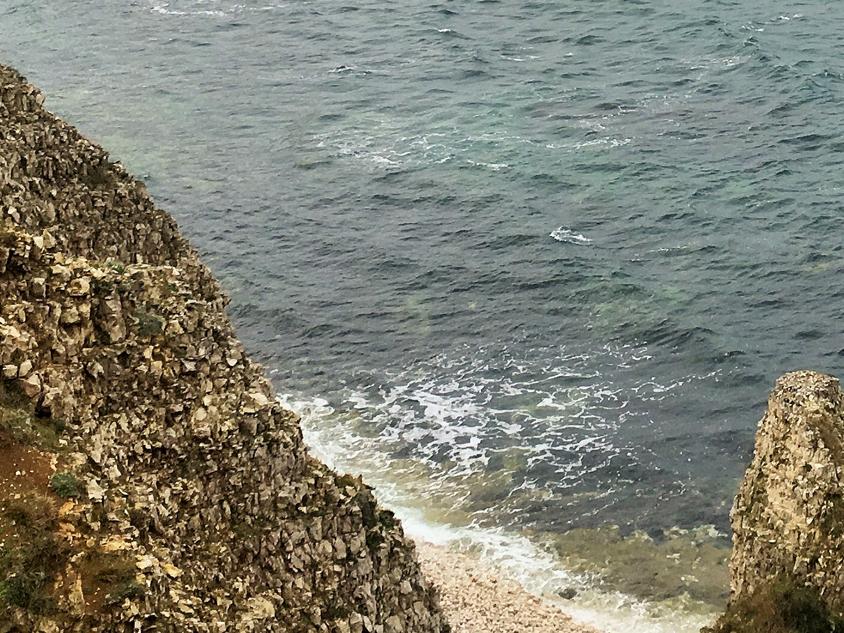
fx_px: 2024
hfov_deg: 23.1
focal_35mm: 83
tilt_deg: -7.5
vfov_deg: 16.9
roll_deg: +1.0
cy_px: -144
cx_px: 732
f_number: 2.2
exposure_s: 1/538
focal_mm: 4.15
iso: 25
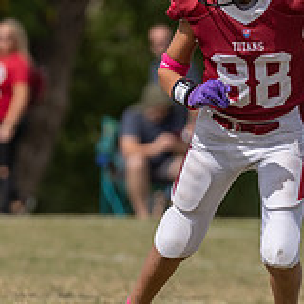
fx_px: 7760
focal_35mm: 781
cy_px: 95
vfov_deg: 2.2
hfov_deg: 2.2
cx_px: 208
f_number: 3.5
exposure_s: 1/2000
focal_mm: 200
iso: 100
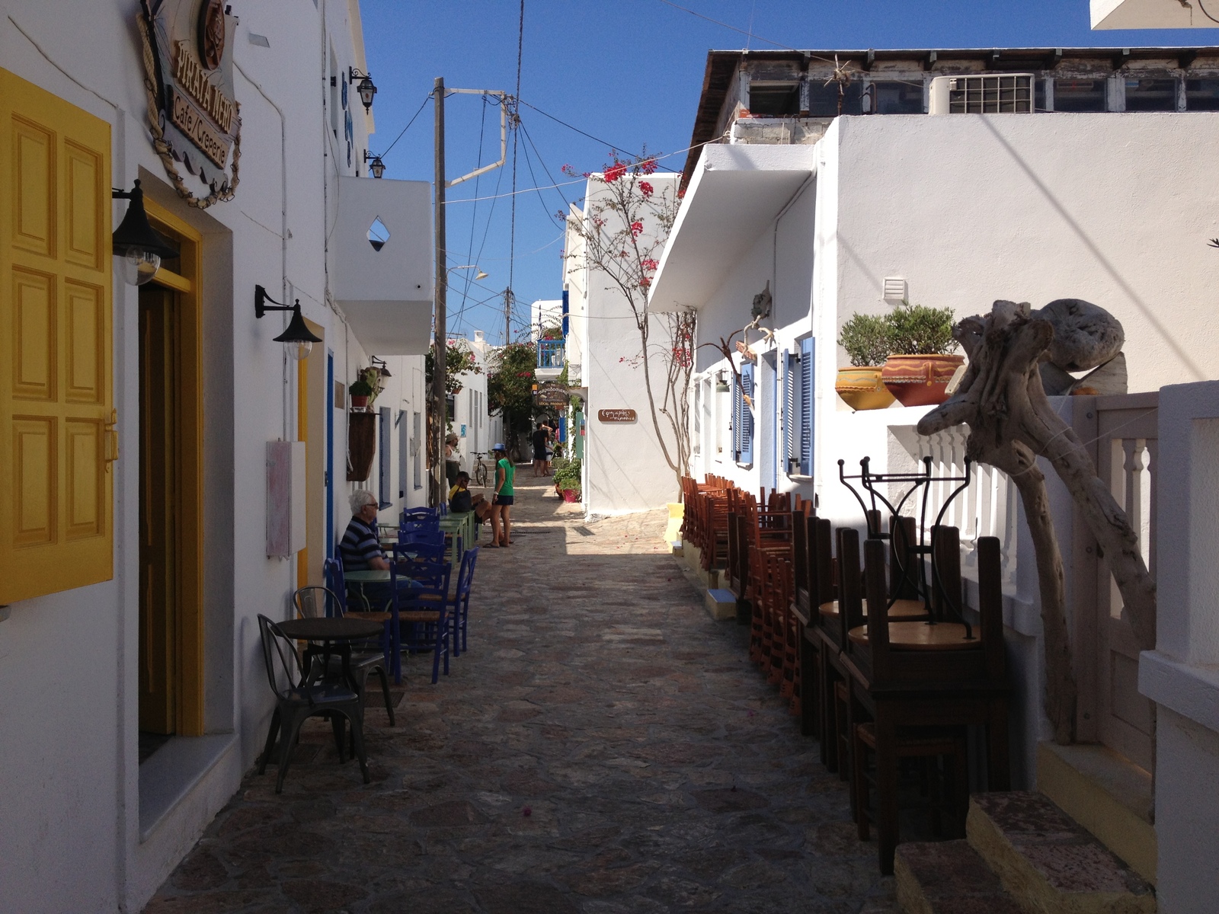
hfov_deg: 52.6
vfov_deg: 40.7
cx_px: 610
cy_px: 457
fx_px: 1233
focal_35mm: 35
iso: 50
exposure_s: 1/1905
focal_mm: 4.28
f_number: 2.4
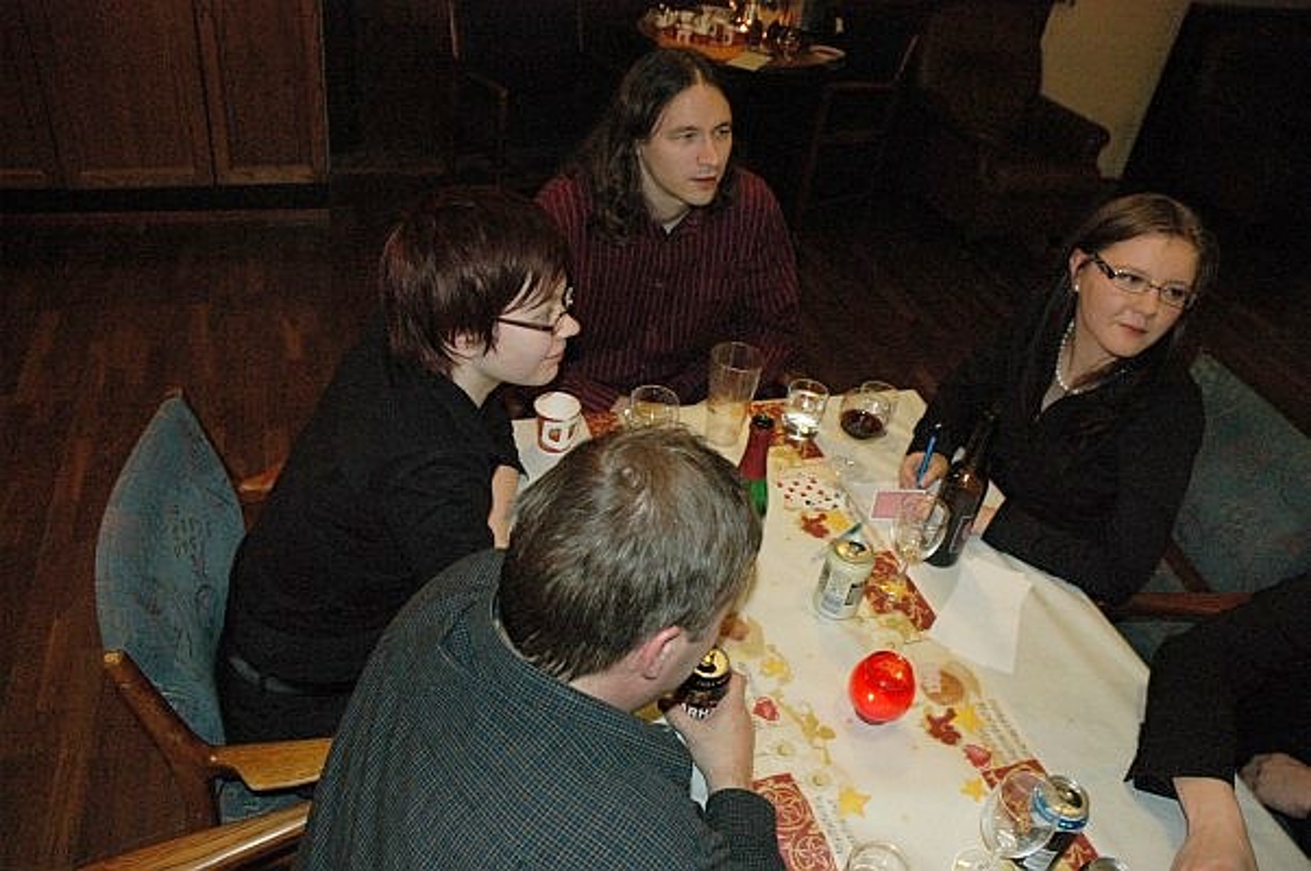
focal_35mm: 27
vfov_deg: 47.8
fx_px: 982
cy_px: 436
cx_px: 656
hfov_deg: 67.4
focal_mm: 18
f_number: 5
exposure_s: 1/60
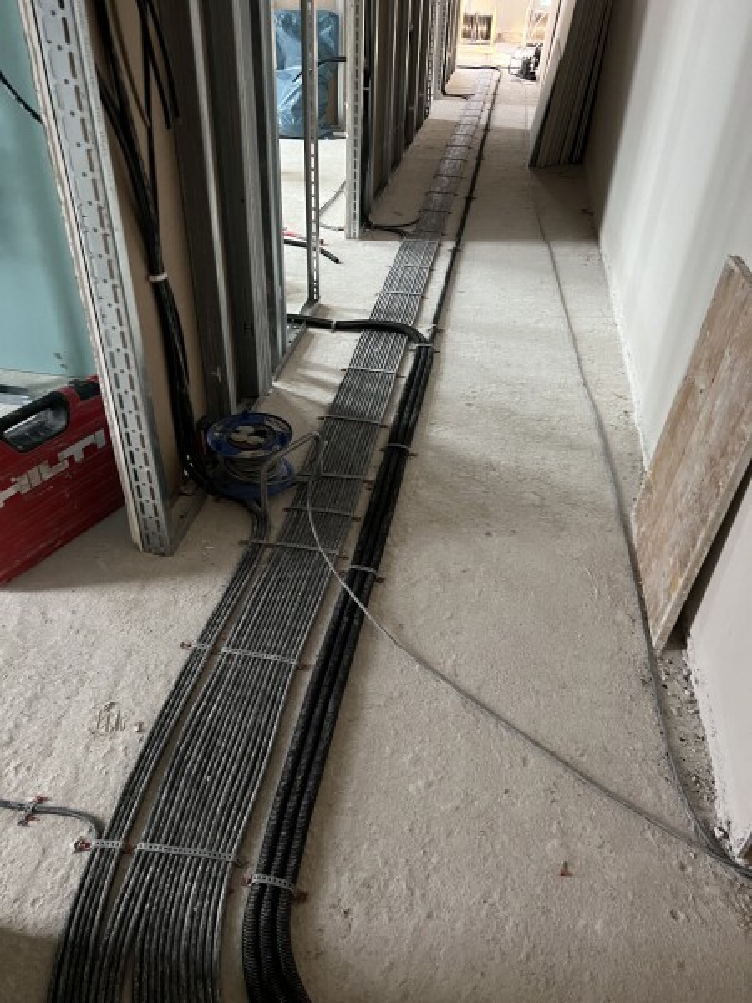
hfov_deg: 53.1
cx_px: 376
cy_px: 502
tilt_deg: -36.6
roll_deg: -1.8
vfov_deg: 67.3
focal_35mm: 26
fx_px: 753
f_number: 1.5
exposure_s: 1/40
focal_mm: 5.7
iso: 500
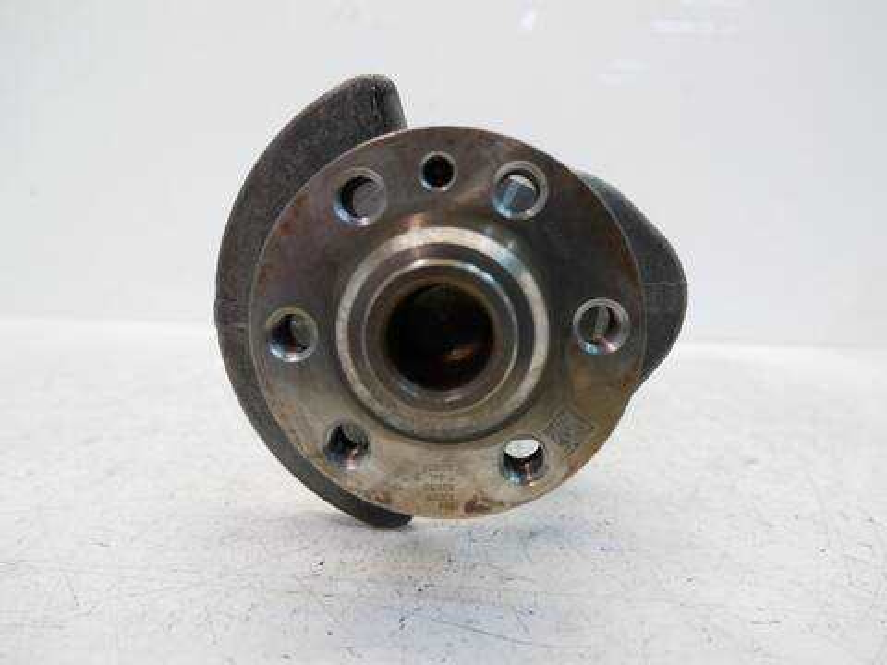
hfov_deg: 71.6
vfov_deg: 56.8
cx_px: 444
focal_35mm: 24
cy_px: 332
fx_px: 615
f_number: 3.5
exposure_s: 1/60
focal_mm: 12
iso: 500
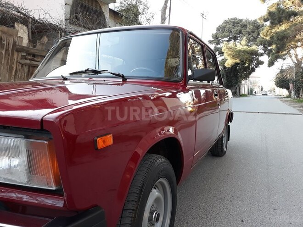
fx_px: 236
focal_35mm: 27
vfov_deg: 51.4
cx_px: 152
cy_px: 114
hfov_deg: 65.3
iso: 80
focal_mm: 3.71
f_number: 1.7
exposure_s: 1/100
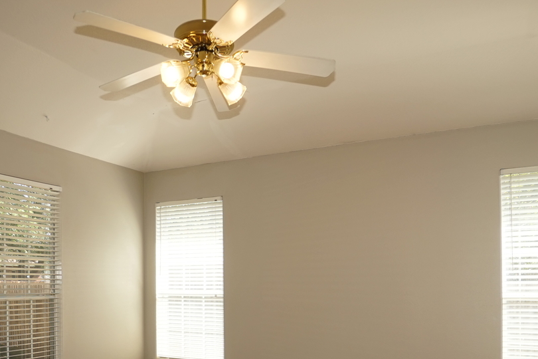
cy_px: 277
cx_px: 238
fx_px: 448
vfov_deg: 42.1
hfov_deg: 61.8
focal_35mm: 30
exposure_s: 1/80
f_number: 5
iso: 100
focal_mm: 10
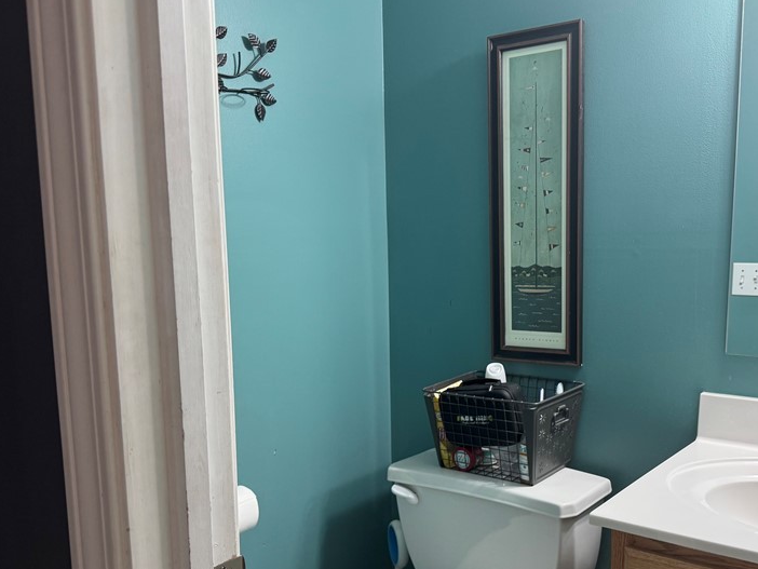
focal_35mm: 35
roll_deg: +0.2
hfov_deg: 52.3
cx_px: 451
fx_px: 767
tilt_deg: -8.8
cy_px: 352
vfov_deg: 40.5
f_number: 1.78
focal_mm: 6.76
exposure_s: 1/60
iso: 250
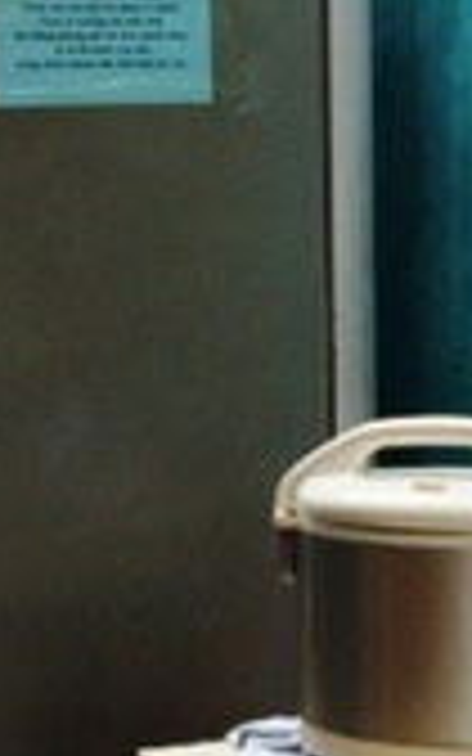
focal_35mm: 117
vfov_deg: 17.8
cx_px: 117
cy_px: 414
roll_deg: +2.1
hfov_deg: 11.2
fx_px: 2408
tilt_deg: -4.2
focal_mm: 4.15
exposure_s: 1/133
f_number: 2.2
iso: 32
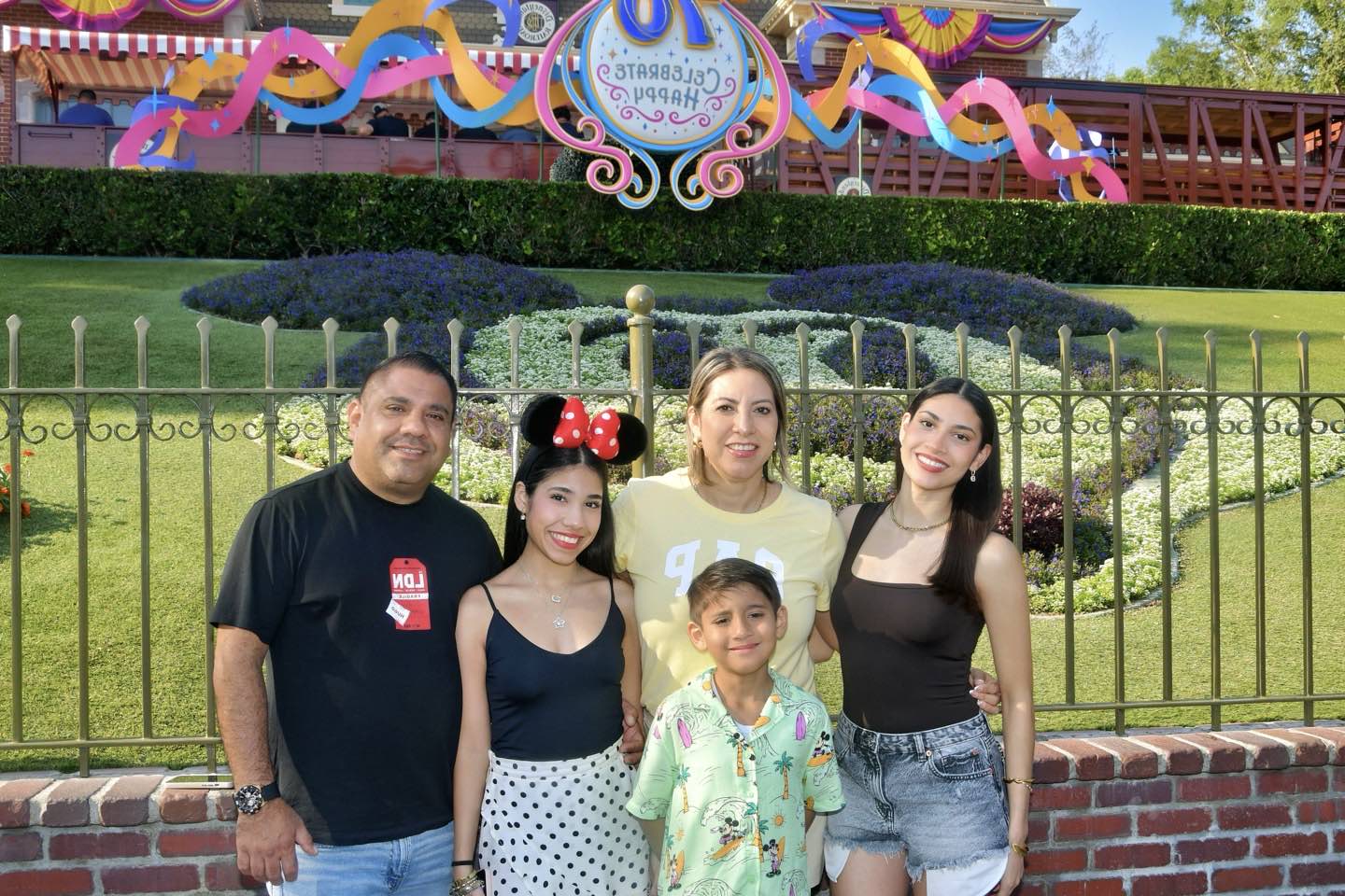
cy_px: 448
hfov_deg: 51.9
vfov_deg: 35.9
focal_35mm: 37
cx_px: 672
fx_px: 1382
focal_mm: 25
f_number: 8
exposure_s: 1/250
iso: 200
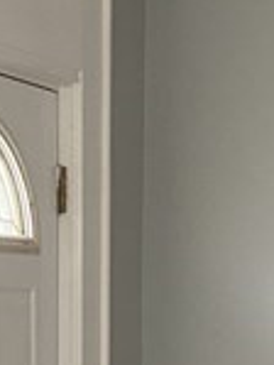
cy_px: 519
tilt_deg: -9.3
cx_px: 509
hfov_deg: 10.4
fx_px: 1412
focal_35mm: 134
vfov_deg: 13.9
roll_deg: -2.5
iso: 160
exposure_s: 1/60
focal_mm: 4.25
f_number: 1.8
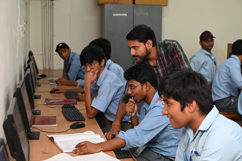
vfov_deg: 22.6
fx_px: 403
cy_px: 80
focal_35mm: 60
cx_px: 121
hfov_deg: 33.4
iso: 4000
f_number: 5.6
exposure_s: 1/100
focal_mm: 60
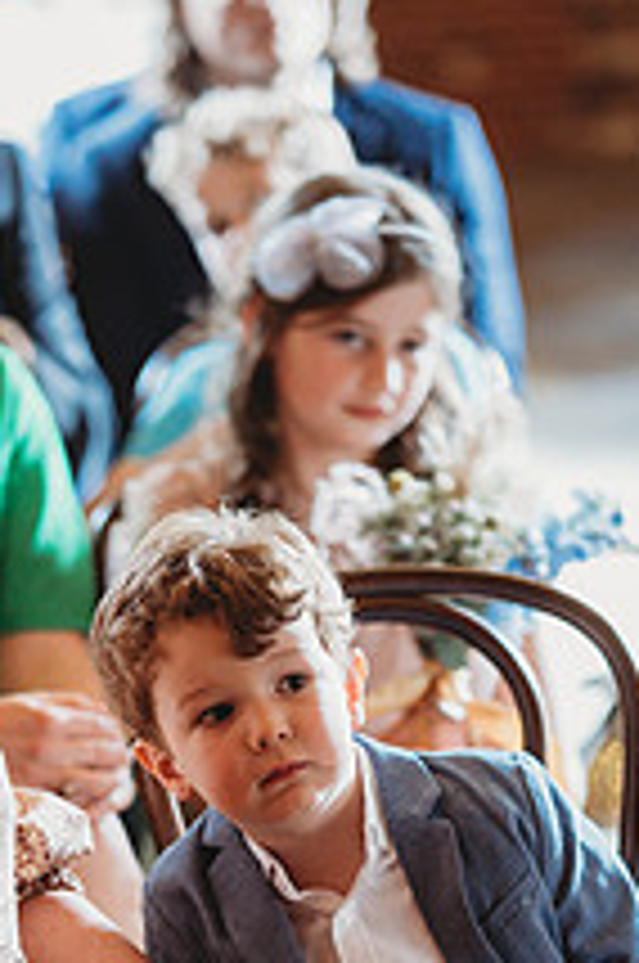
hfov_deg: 7.6
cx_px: 151
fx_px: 4781
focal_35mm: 179
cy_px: 1004
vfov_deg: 11.4
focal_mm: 85
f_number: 1.8
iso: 2500
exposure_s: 1/160
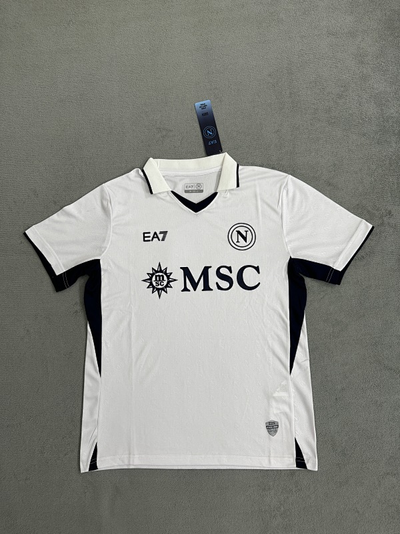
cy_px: 267
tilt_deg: -83.0
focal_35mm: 24
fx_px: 370
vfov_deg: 71.6
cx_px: 200
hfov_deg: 56.8
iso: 160
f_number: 1.78
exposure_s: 1/100
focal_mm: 6.76
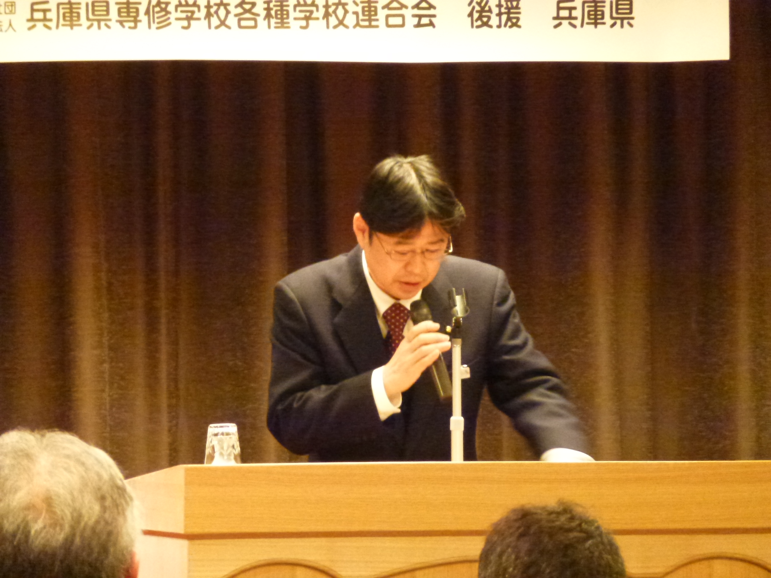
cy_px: 289
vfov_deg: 3.9
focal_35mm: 384
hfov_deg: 5.2
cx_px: 386
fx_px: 8553
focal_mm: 68.8
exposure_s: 1/10
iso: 1600
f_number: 5.9
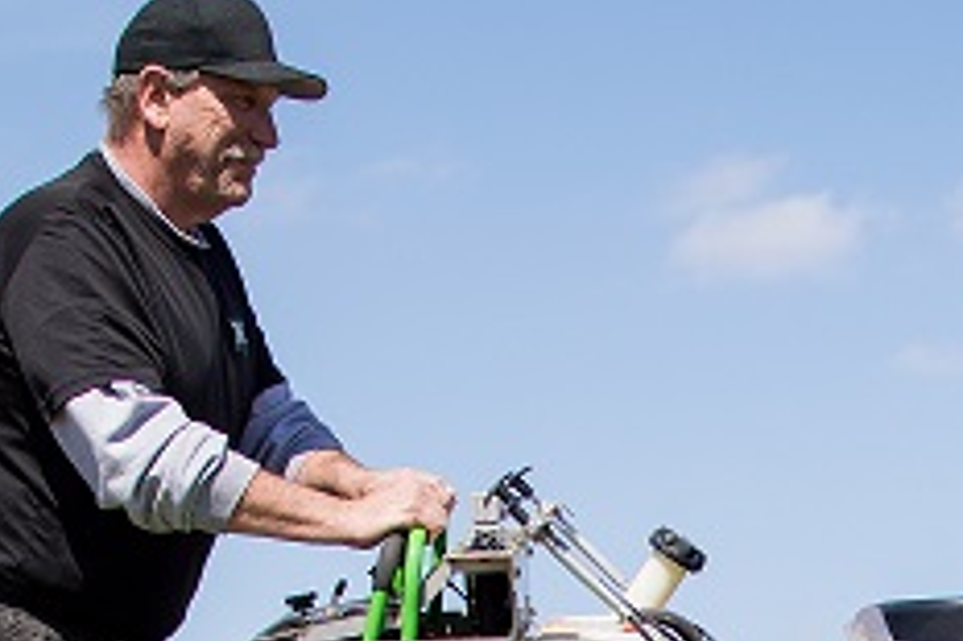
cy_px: 864
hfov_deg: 12.0
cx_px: 922
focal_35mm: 170
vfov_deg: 8.0
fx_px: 4534
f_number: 10
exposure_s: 1/1600
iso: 100
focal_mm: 35
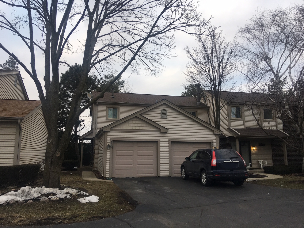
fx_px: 255
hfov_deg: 61.7
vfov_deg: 48.2
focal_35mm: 29
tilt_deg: +10.4
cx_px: 152
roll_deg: -0.9
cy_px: 114
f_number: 2.2
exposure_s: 1/120
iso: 32
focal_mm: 4.15
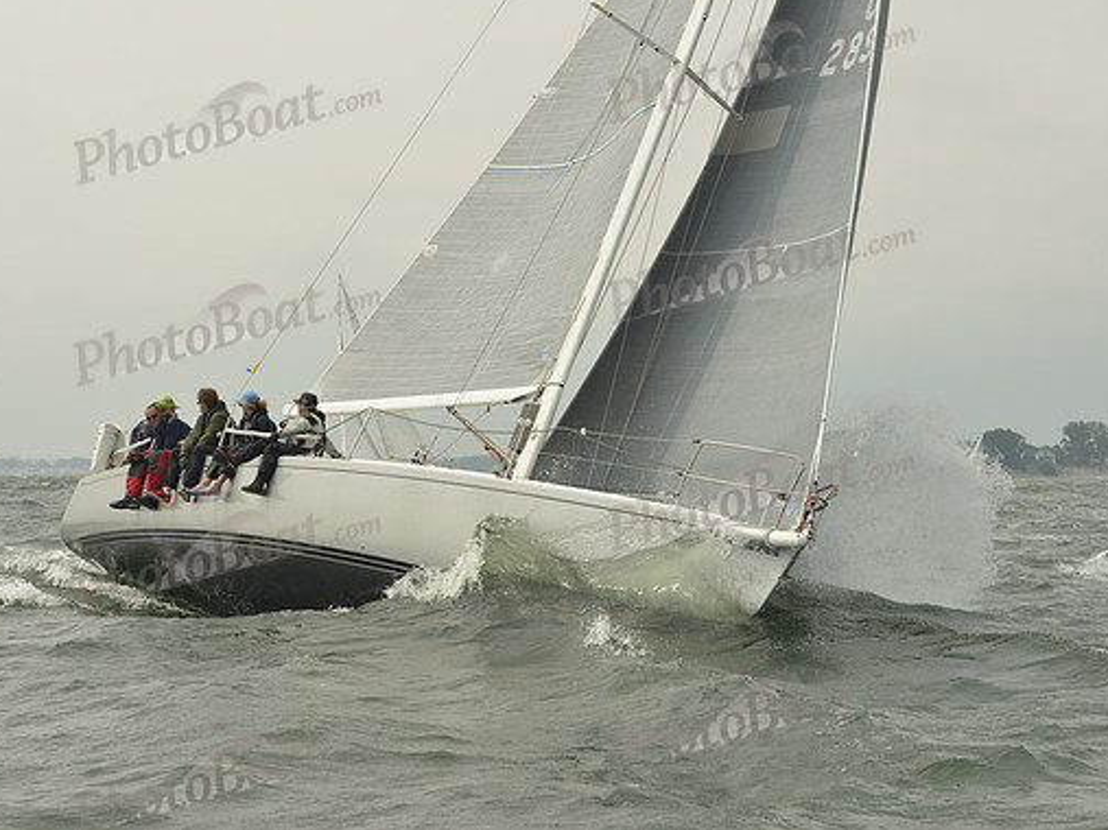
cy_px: 412
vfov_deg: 19.1
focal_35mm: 77
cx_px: 496
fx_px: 2464
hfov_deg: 25.3
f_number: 9
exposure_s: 1/1250
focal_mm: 70
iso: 320
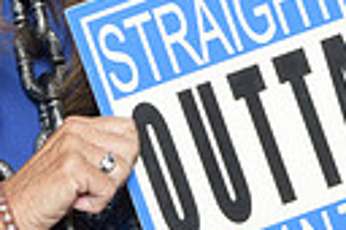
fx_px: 1699
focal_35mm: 177
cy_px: -12
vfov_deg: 7.7
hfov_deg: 11.6
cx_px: 130
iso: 500
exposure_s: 1/60
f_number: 20
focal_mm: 26
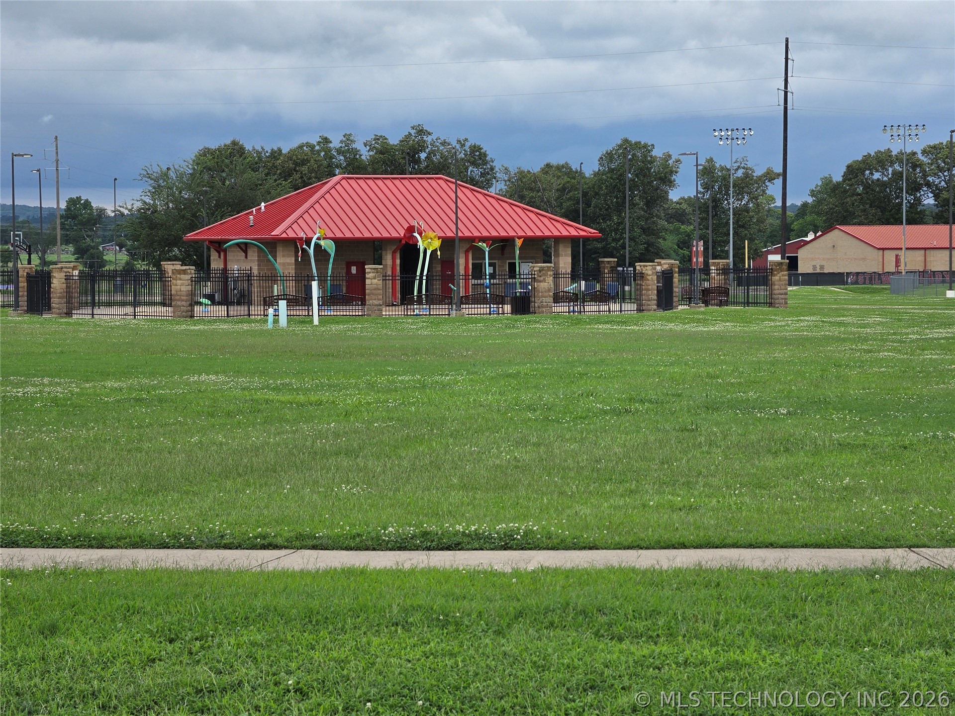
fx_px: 3173
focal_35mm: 115
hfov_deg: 17.1
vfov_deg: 12.9
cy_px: 358
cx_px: 478
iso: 50
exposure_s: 1/500
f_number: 2.9
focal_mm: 18.6
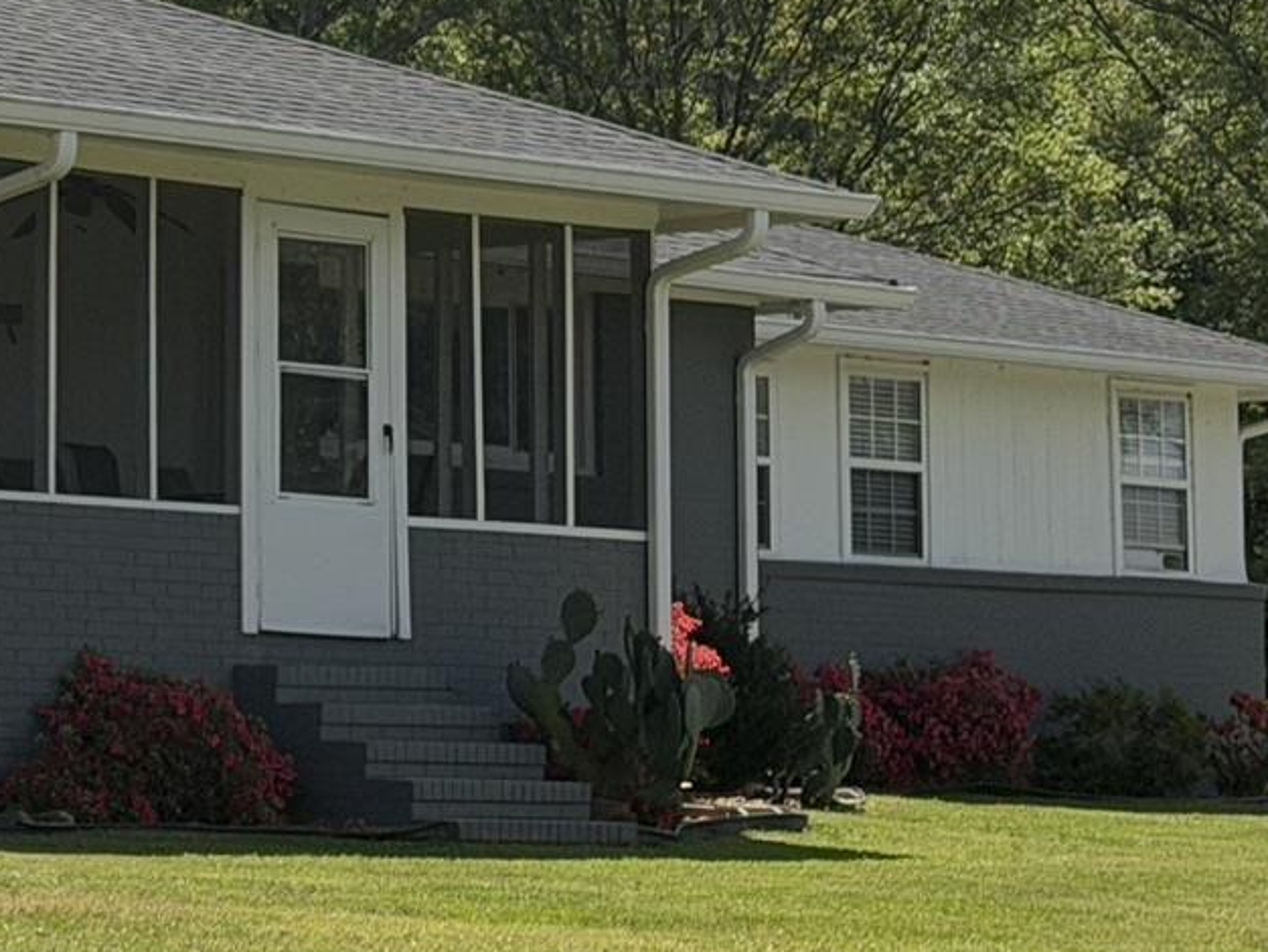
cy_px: 67
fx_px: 5753
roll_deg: -0.8
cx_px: -334
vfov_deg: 9.4
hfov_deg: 12.2
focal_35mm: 157
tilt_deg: +6.9
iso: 64
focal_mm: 6.76
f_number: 1.78
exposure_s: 1/6024
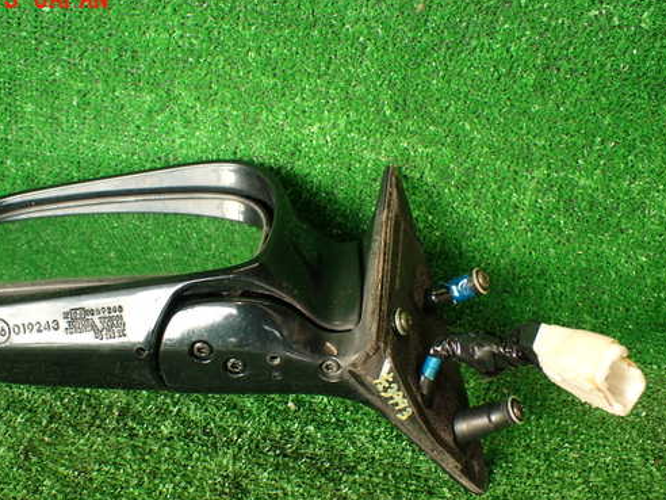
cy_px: 287
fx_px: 750
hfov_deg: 47.6
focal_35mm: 39
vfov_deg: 36.7
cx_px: 268
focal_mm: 5.79
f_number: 2.4
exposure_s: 1/60
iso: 125
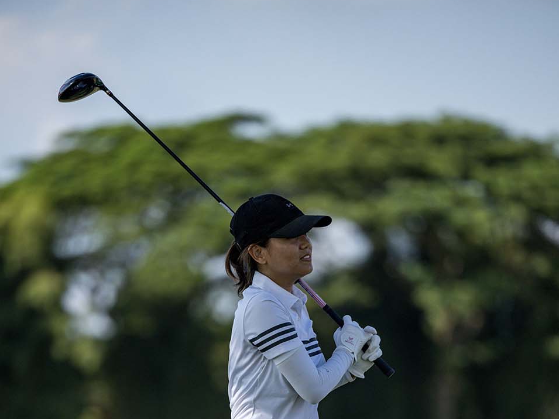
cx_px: 280
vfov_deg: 5.1
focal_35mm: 290
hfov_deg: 6.8
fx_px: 4683
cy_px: 413
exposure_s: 1/5000
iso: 400
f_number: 2.8
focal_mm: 200
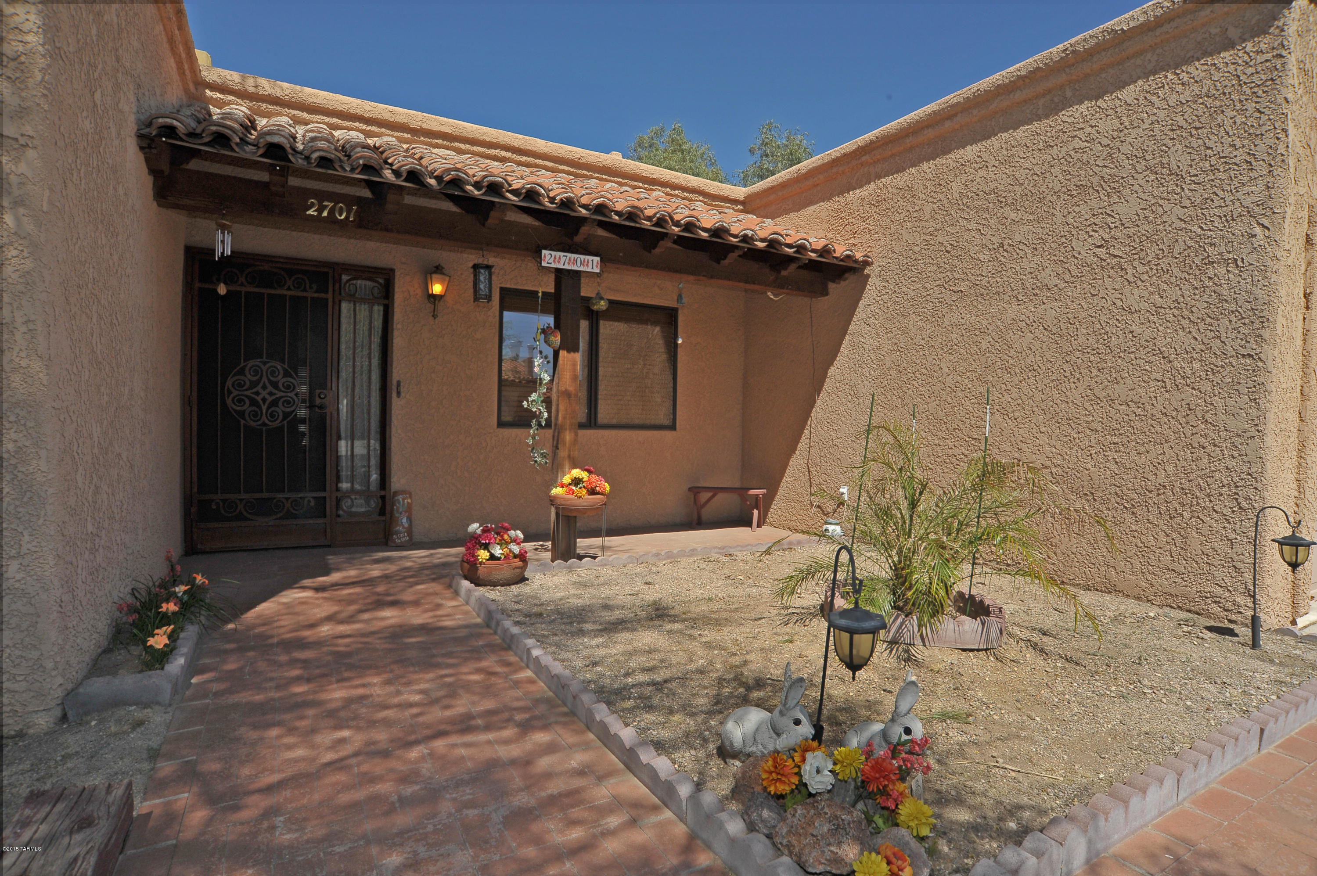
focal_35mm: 18
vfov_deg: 67.3
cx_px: 658
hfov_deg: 90.0
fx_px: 658
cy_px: 438
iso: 320
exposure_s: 1/320
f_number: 16
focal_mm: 18
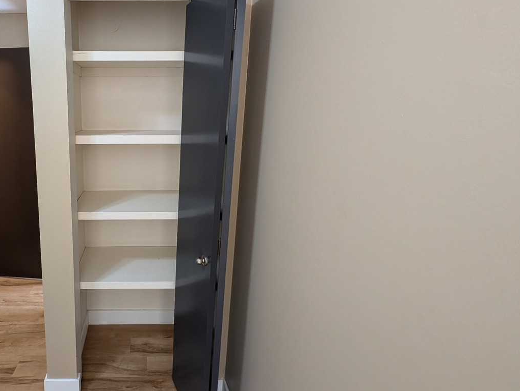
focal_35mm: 18
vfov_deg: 71.3
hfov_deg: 82.1
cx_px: 142
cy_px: 166
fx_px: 271
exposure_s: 1/23.8
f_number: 1.95
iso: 140
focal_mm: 2.23
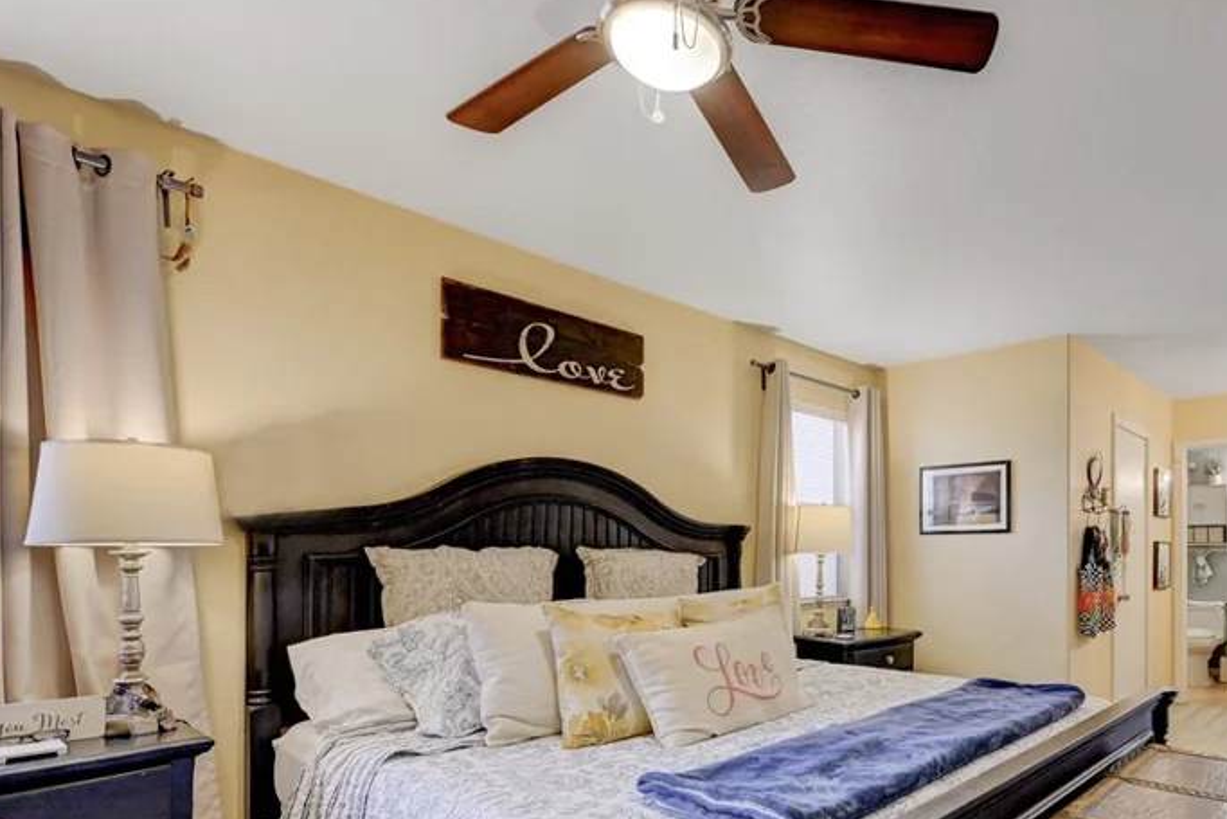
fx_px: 716
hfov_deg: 77.7
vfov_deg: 58.3
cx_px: 847
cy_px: 542
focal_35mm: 21
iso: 1100
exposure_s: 1/15
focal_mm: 14
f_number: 9
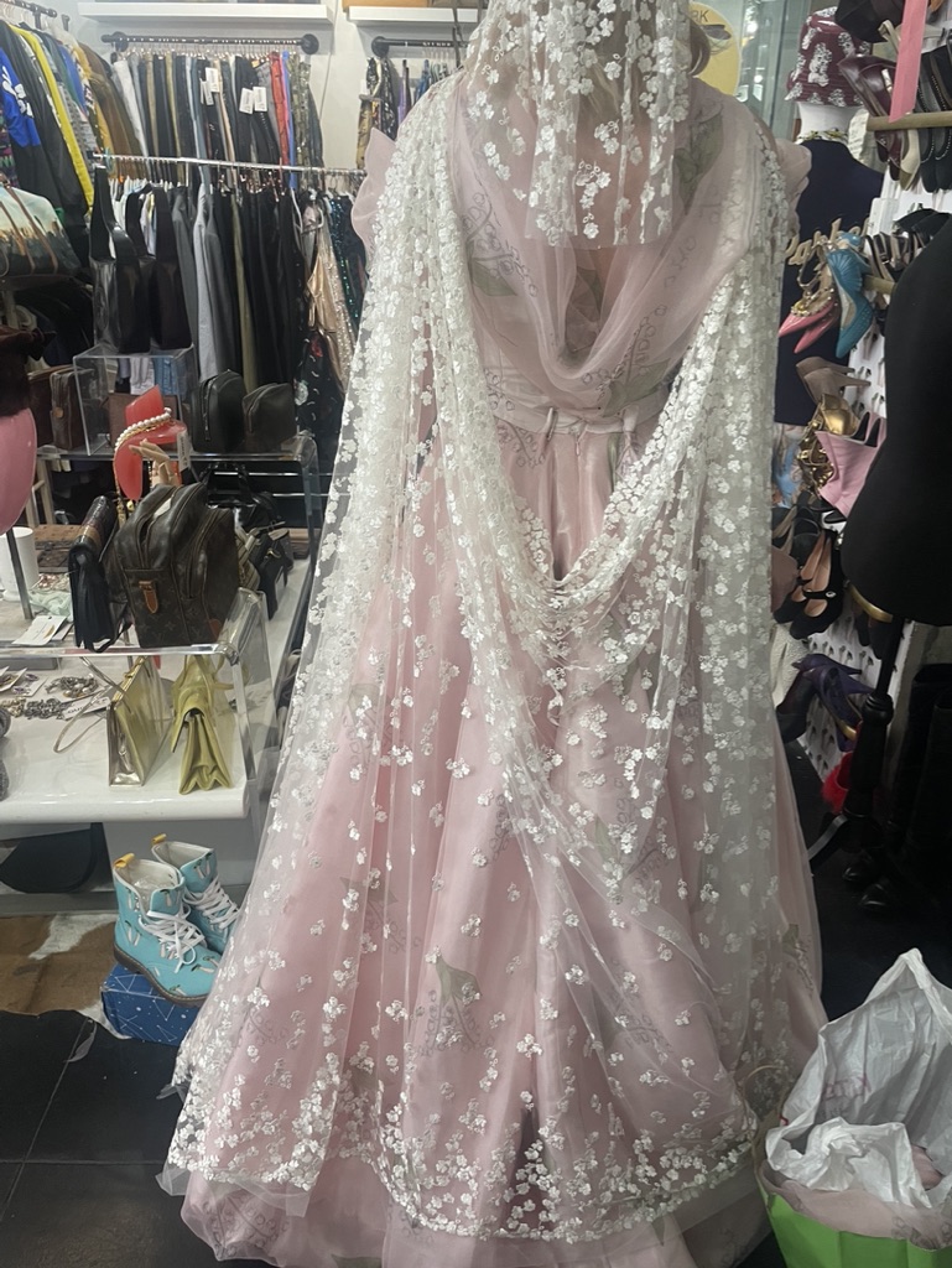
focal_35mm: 26
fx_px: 953
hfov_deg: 53.1
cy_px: 634
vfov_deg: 67.3
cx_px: 476
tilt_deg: -25.2
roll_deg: -1.4
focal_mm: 4.2
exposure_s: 1/60
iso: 200
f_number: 1.6
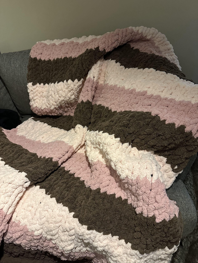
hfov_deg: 56.8
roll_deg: +3.2
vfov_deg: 71.6
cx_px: 99
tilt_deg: -40.7
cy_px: 132
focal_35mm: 24
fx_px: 183
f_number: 1.78
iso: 800
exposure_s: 1/40
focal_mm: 6.86
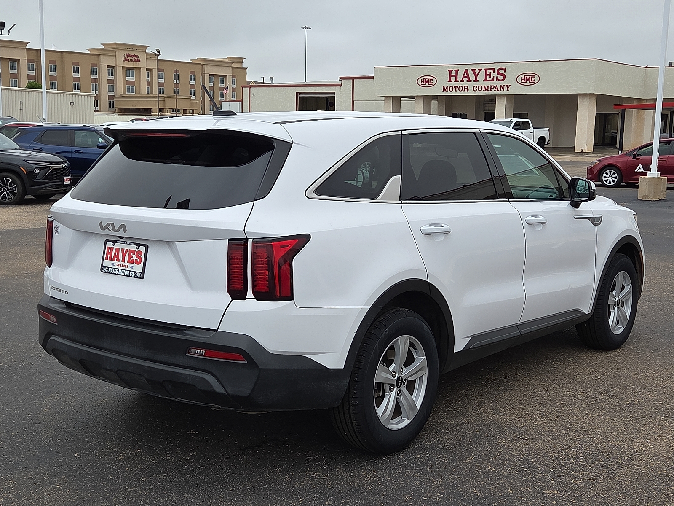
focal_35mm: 45
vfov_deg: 32.2
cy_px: 253
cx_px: 337
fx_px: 876
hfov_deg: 42.1
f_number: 1.8
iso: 76
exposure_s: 1/667
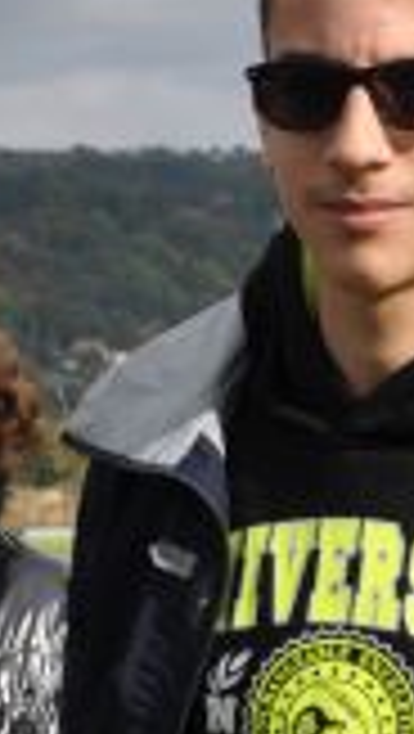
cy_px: 1031
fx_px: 4788
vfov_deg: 8.6
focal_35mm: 246
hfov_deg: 5.0
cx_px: 182
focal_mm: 40
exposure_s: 1/320
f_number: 9
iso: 200
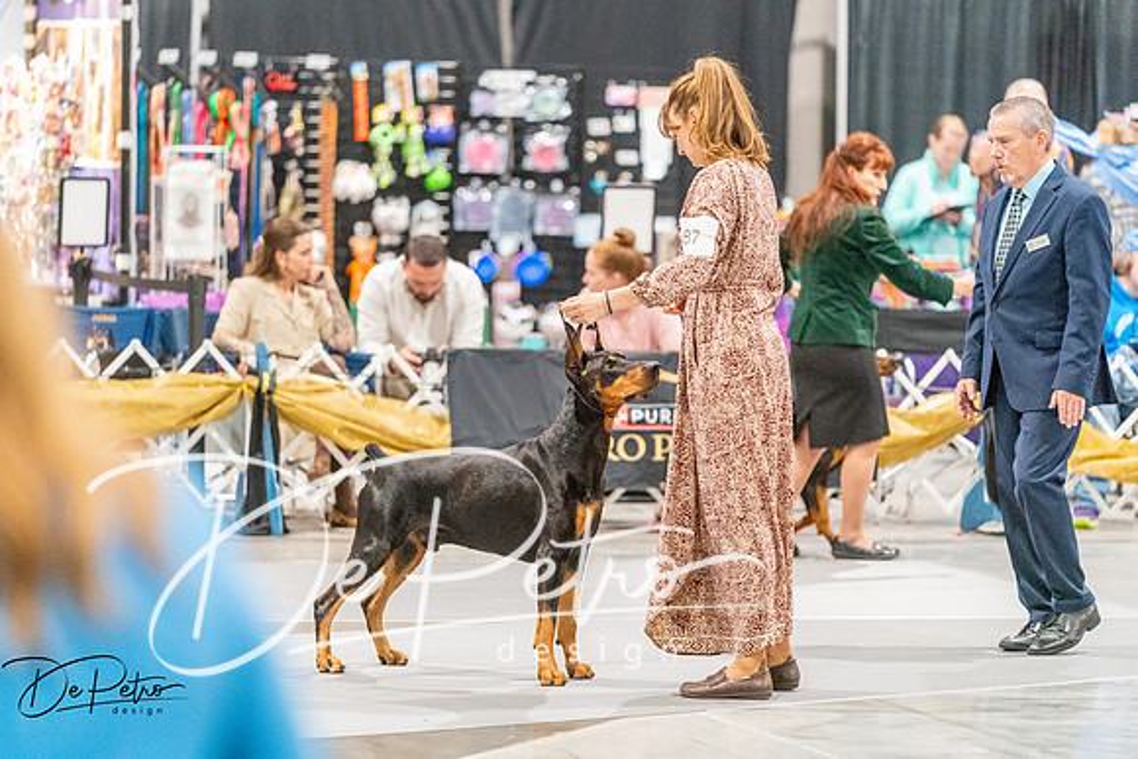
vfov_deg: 6.9
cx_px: 569
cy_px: 380
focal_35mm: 198
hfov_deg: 10.4
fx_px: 6260
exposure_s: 1/320
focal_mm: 198
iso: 12800
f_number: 2.8
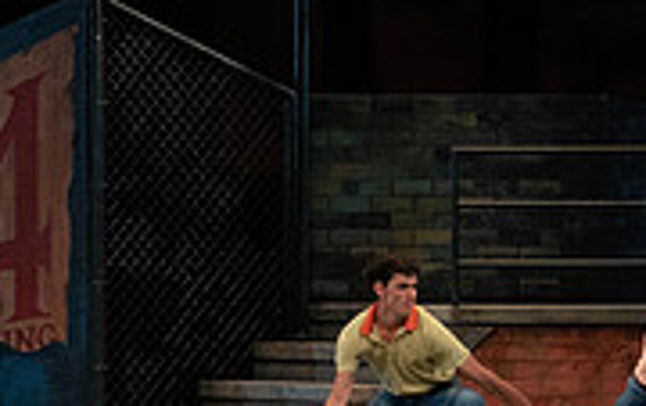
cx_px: 366
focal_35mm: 325
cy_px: 117
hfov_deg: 6.5
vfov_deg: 4.1
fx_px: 5729
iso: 3200
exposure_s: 1/400
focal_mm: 99
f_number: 4.5
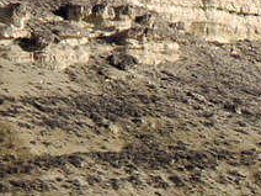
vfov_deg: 0.6
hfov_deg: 0.8
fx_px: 18209
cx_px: 355
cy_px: 360
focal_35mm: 2415
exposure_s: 1/125
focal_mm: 200
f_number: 22
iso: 400
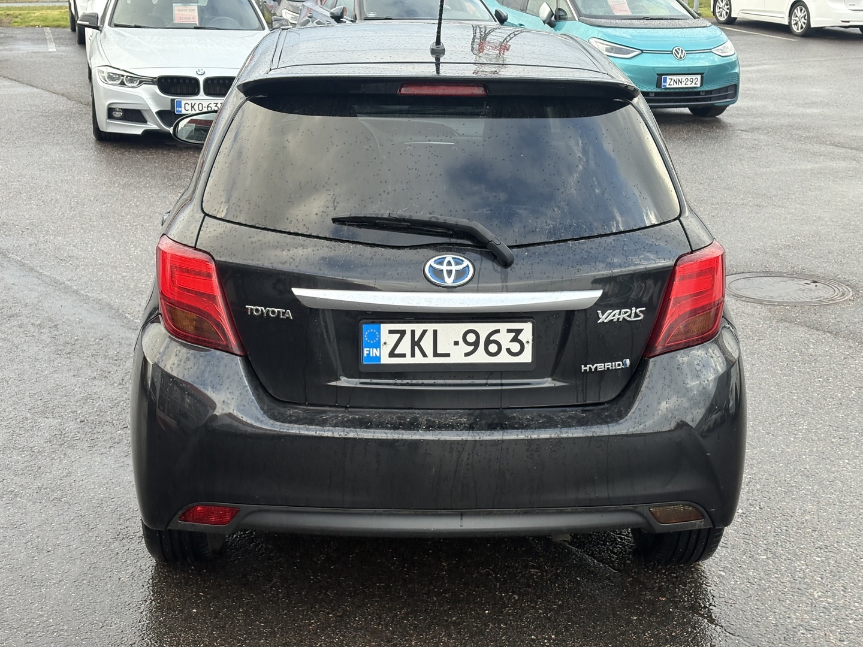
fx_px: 1296
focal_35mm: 52
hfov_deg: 36.8
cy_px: 324
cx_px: 432
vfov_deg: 28.0
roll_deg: +1.8
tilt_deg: -13.6
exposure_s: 1/222
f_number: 1.6
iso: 50
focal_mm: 5.96
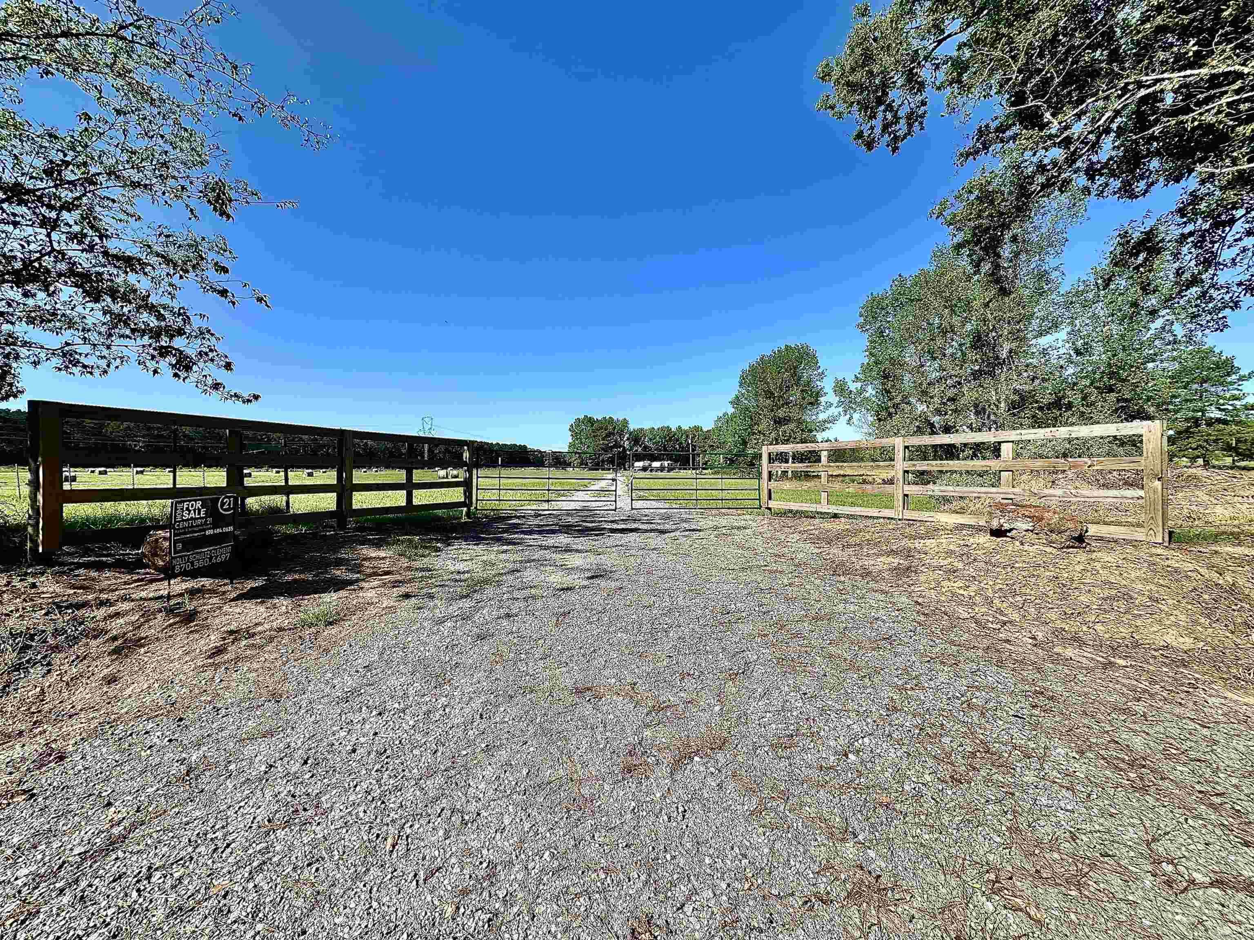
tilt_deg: +0.6
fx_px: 507
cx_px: 627
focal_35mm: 14
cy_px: 470
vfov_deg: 85.7
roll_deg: -0.6
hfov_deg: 102.1
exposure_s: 1/1825
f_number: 2.2
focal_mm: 2.22
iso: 40
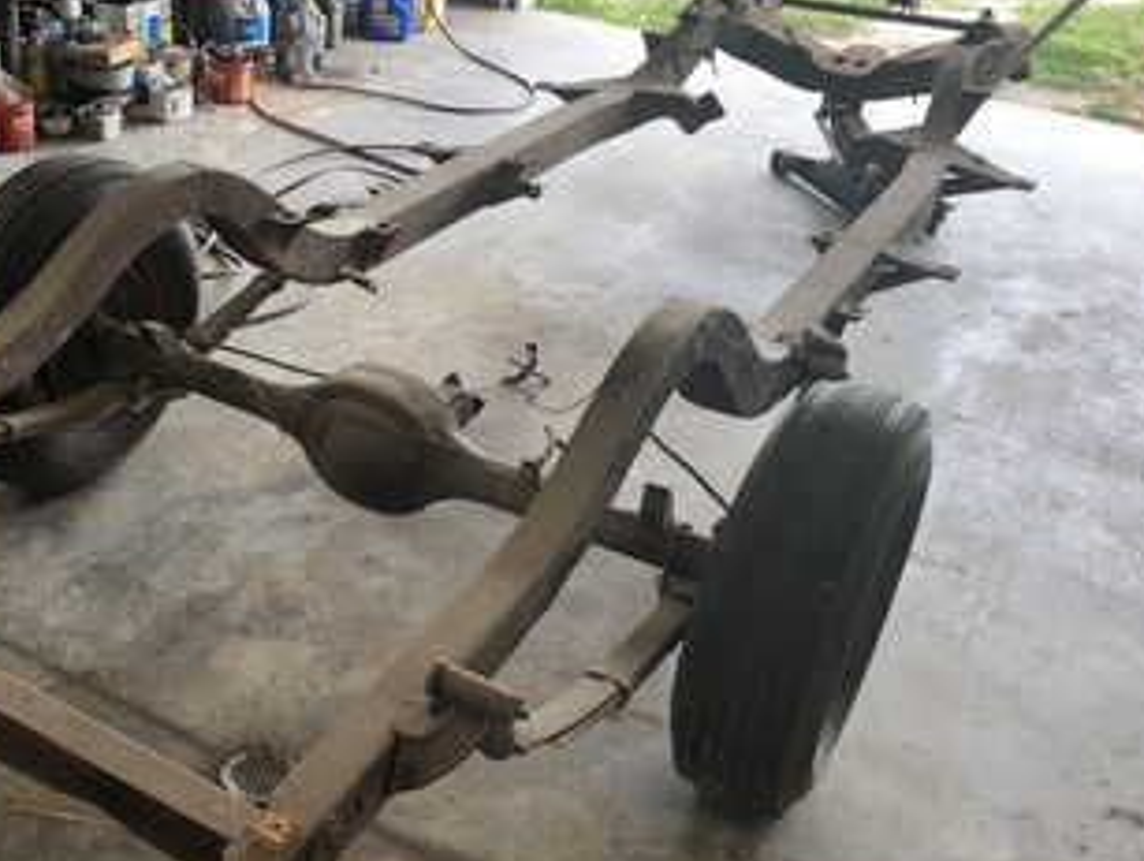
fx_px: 1357
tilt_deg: -31.2
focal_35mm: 41
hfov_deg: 45.0
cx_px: 369
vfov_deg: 35.2
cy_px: 466
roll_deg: -4.4
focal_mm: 4
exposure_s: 1/120
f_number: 1.8
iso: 50
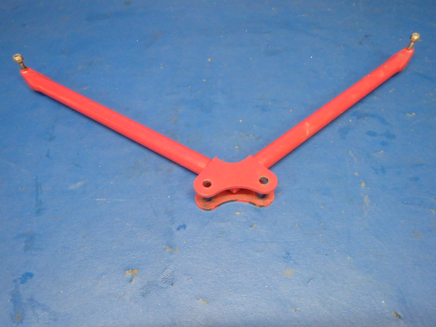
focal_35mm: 28
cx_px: 218
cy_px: 164
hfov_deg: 63.4
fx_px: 353
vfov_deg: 49.7
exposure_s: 1/25
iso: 800
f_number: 3.9
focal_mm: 5
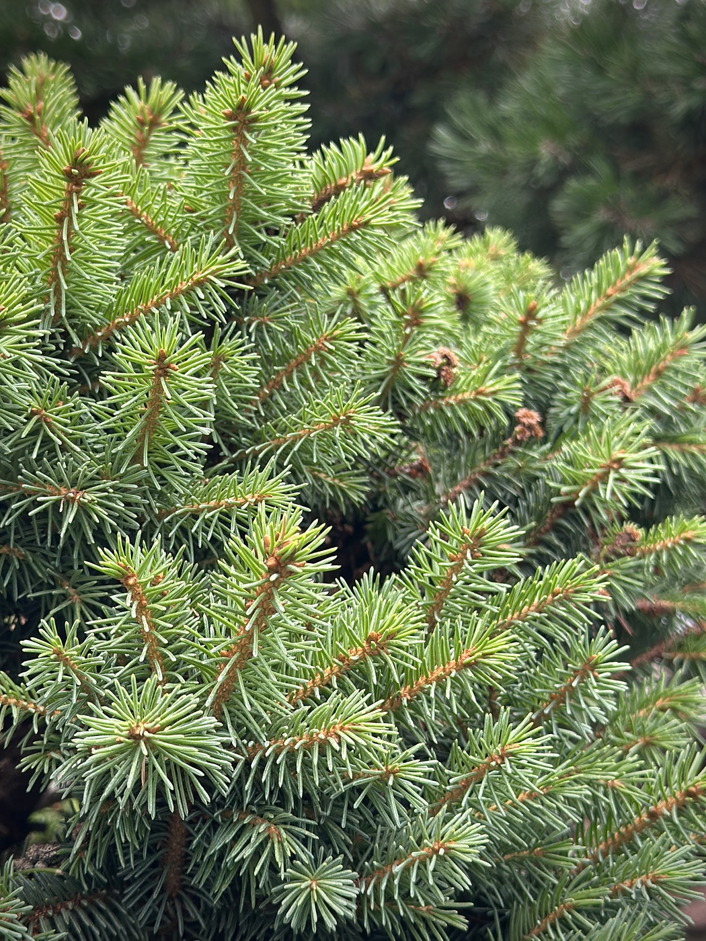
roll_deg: +3.2
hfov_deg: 30.3
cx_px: 353
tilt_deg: +0.3
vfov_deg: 39.7
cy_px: 470
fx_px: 1305
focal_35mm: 48
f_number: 1.78
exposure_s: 1/328
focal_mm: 6.86
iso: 80
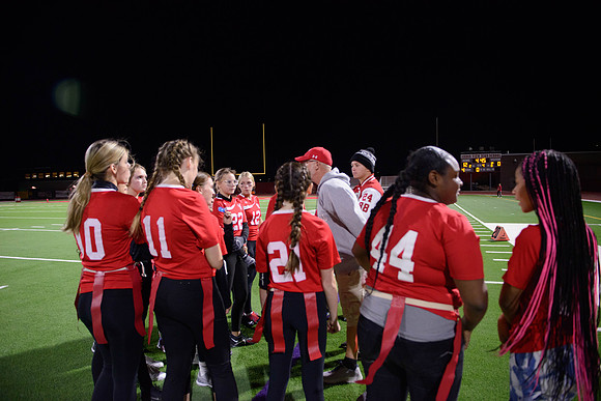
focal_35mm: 24
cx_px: 300
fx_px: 401
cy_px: 200
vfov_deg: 53.2
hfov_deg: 73.7
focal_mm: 24
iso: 3200
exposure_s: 1/320
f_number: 2.8
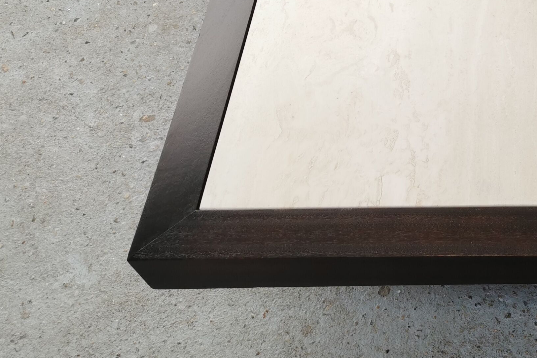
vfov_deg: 21.0
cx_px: 586
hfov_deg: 29.0
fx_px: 940
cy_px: 19
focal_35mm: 63
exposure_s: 1/190
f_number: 1.8
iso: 50
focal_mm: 5.58
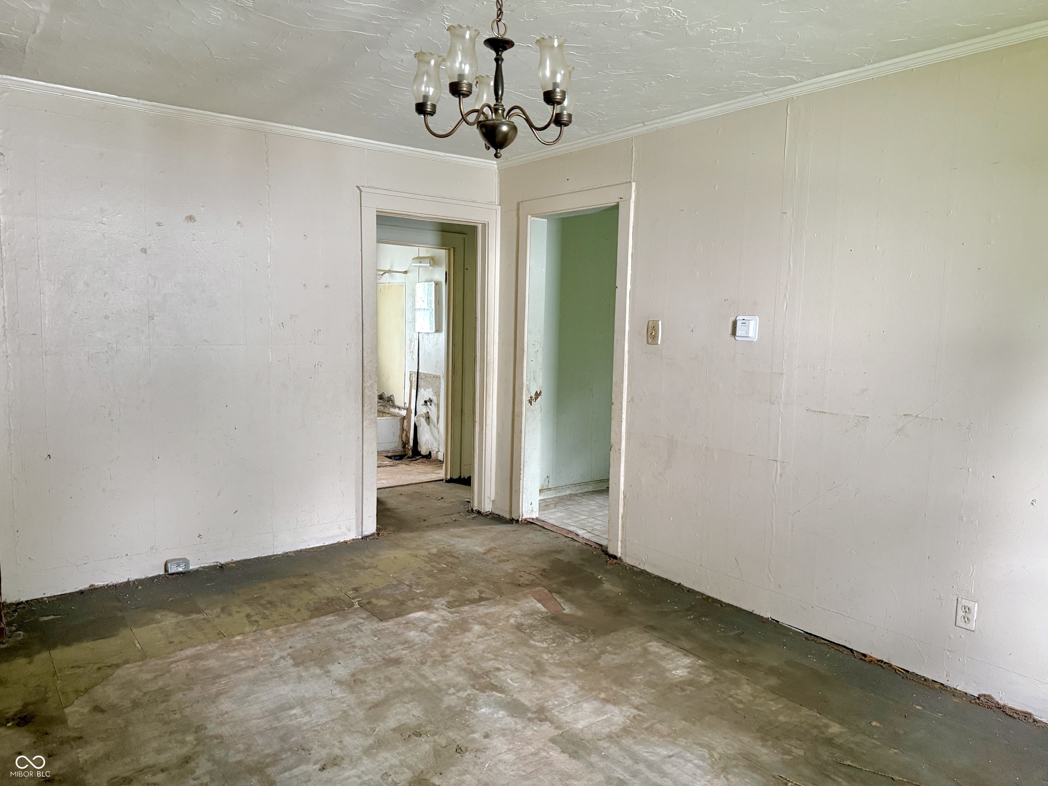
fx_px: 727
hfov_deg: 71.6
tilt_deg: -5.3
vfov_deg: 56.8
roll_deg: -1.2
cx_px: 524
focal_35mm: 24
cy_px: 393
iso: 400
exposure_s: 1/60
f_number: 1.78
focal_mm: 6.76
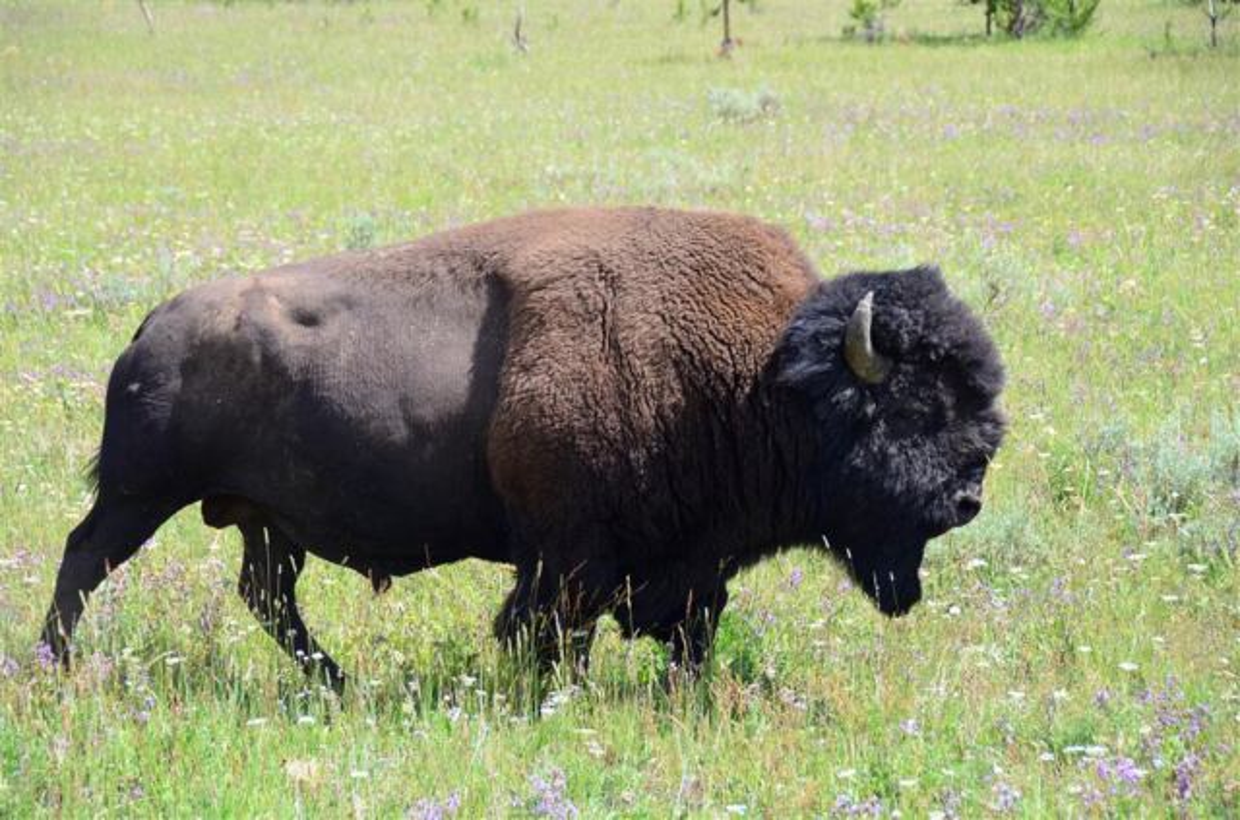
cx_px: 620
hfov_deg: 17.1
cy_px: 410
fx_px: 4122
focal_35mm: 120
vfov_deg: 11.4
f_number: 5
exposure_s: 1/400
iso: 200
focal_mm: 80
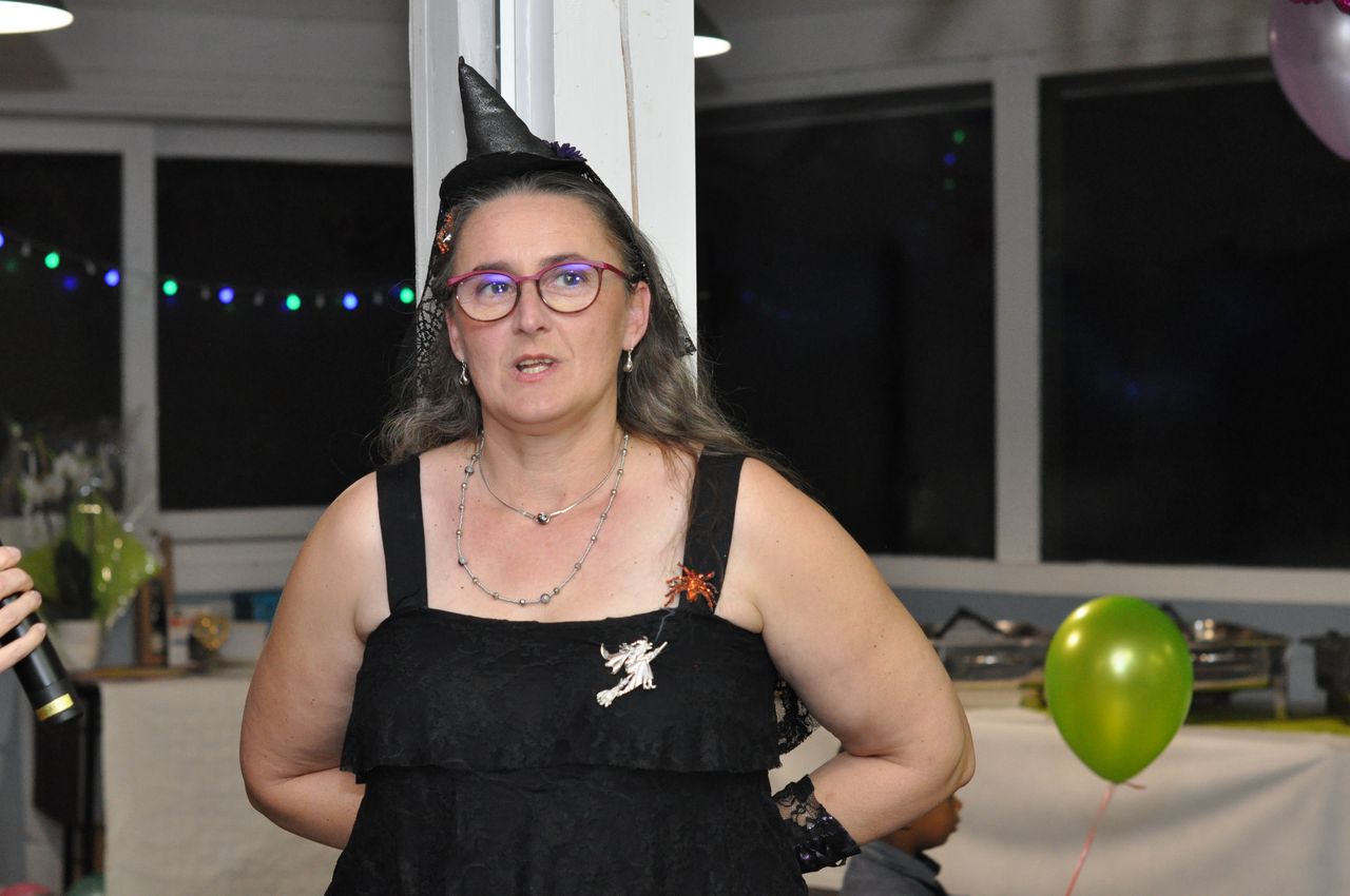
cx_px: 675
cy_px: 448
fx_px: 2809
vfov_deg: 18.1
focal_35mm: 75
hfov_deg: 27.0
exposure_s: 1/60
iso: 1600
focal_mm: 50
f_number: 4
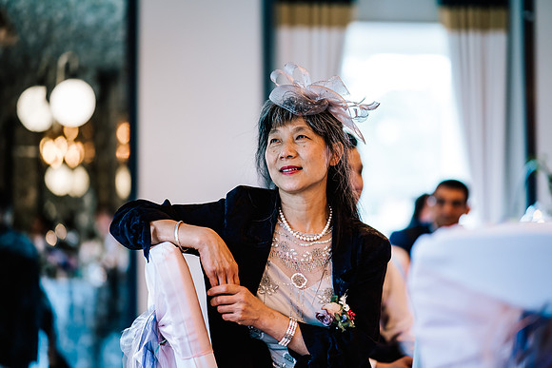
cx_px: 276
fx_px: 1355
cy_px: 184
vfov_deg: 15.5
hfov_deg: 23.0
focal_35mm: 88
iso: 500
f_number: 1.4
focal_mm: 85
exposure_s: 1/250
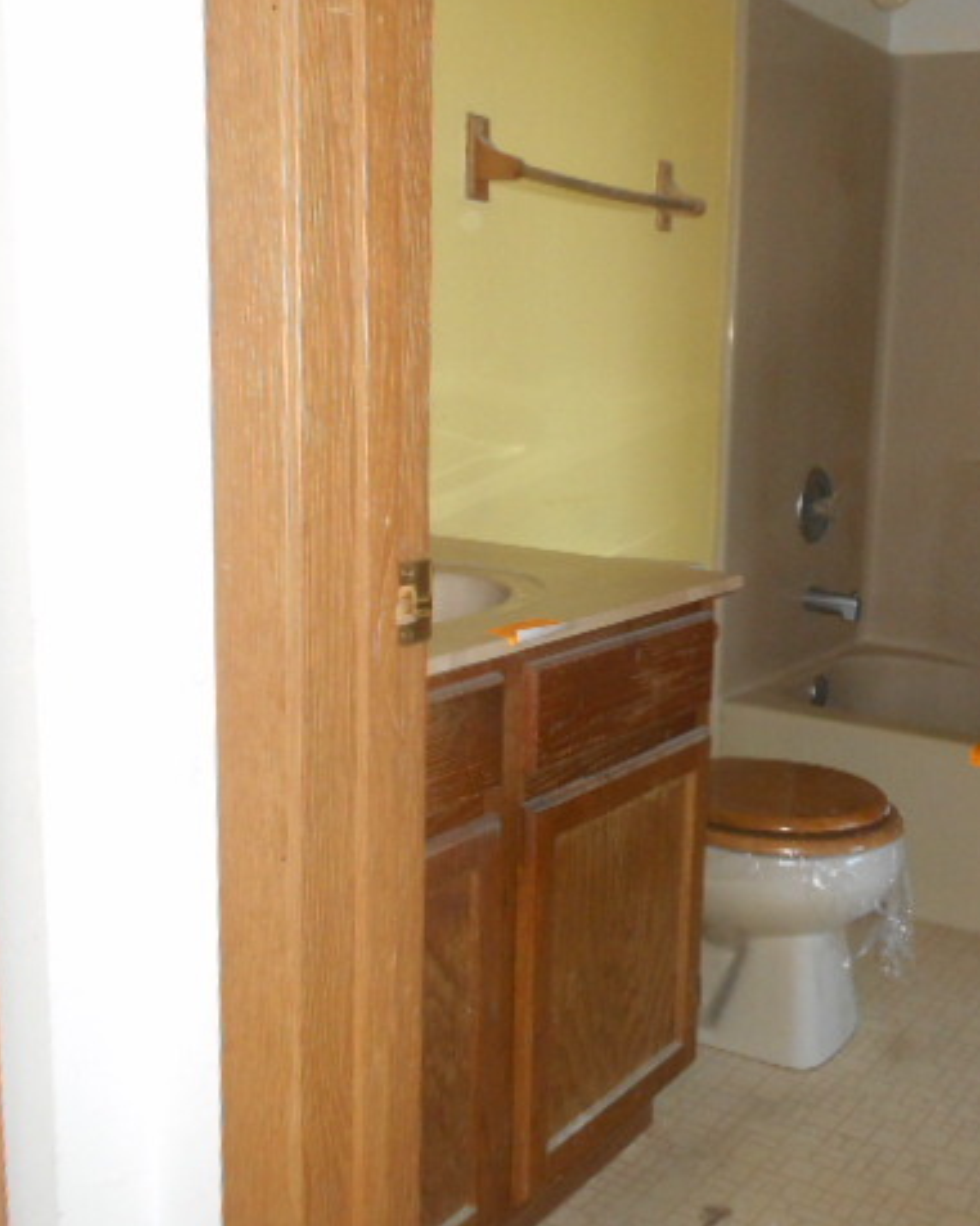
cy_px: 612
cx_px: 689
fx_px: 1379
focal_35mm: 38
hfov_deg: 38.5
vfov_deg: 48.0
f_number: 4
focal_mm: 5.2
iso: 450
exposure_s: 1/25
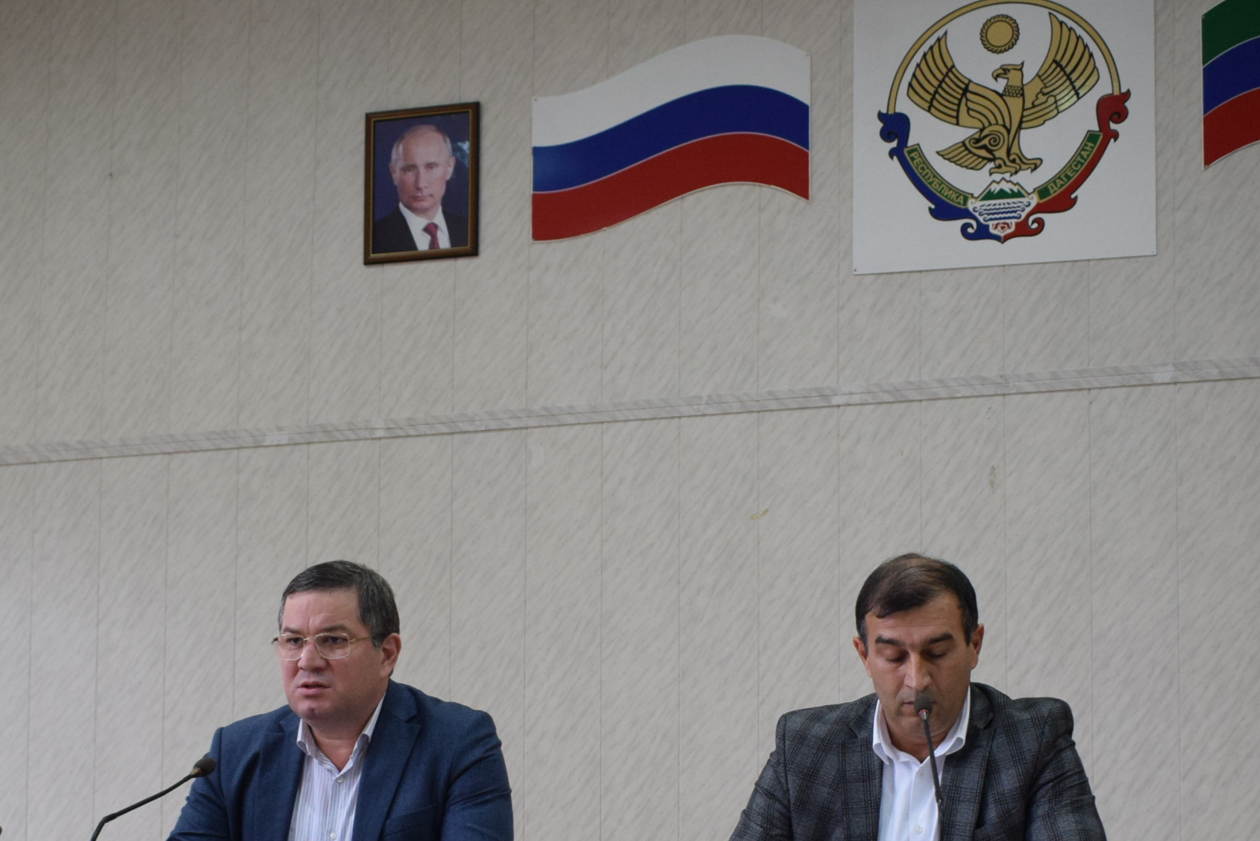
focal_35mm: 66
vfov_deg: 20.1
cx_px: 628
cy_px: 788
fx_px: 2312
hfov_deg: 30.5
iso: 1000
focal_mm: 21
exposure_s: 1/60
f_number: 3.8
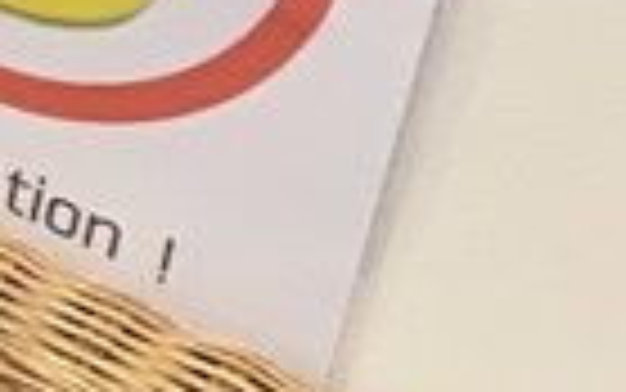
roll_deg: -4.4
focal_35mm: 203
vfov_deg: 6.2
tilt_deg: -24.4
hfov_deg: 7.9
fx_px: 3465
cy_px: -568
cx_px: -1594
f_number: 1.8
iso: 250
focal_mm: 4.25
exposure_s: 1/50
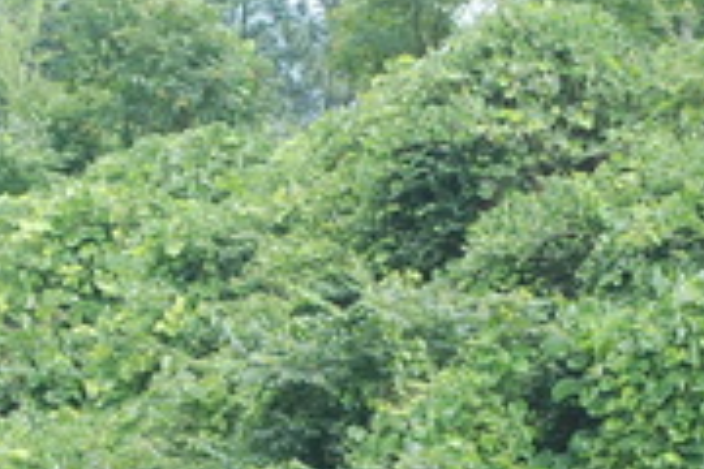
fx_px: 3988
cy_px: 715
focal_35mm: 204
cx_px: 886
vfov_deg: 6.6
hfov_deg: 9.9
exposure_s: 1/160
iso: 200
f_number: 6.3
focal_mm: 35
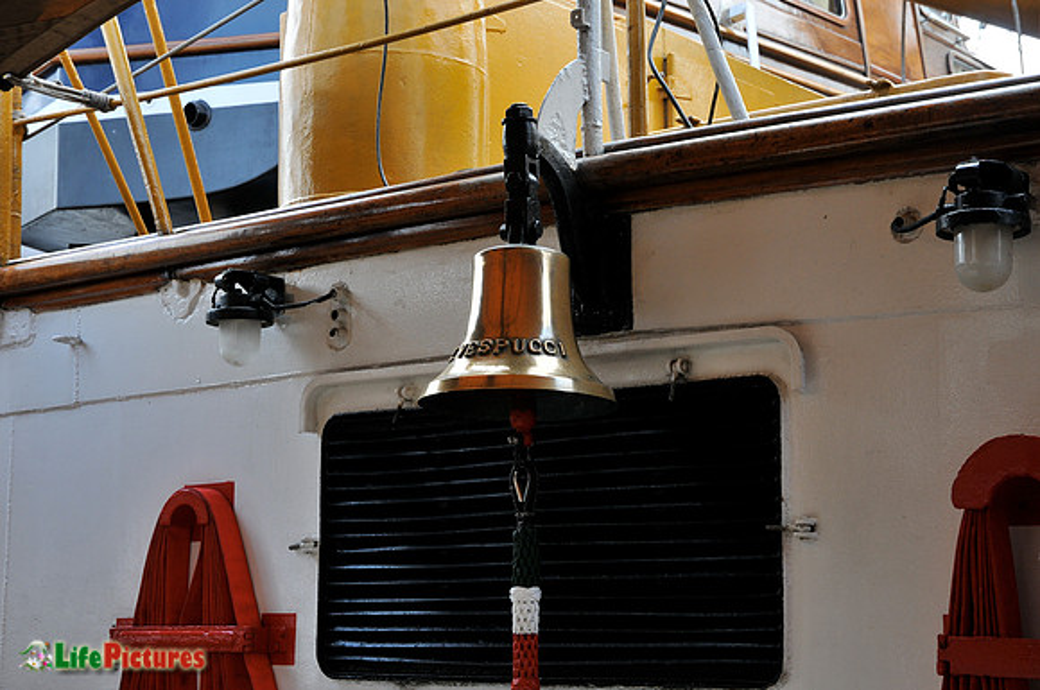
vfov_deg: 20.1
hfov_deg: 29.9
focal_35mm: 68
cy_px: 345
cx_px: 520
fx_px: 1947
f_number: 6.3
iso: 200
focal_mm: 45
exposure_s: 1/160
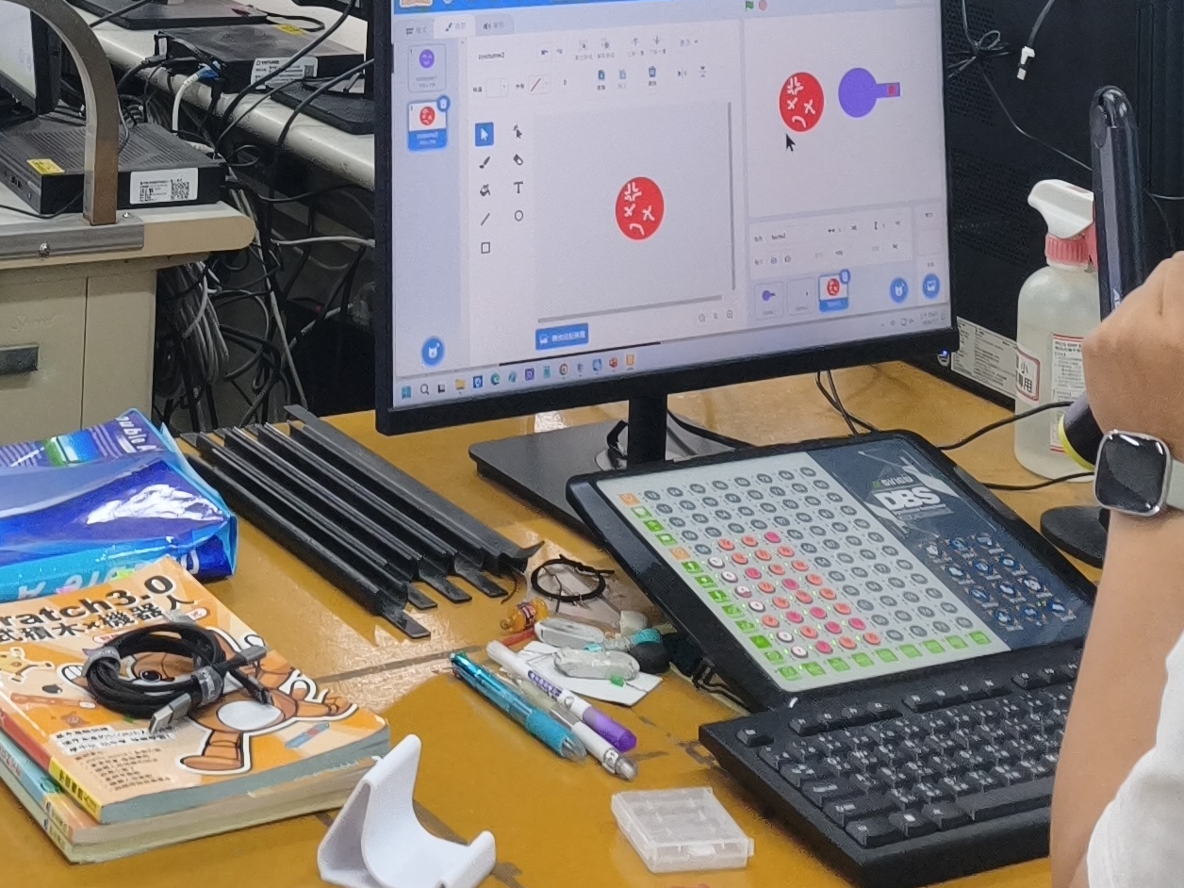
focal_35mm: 75
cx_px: 233
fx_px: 2565
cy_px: -551
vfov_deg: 17.2
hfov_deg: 25.5
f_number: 1.62
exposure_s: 1/120
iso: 320
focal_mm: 6.45
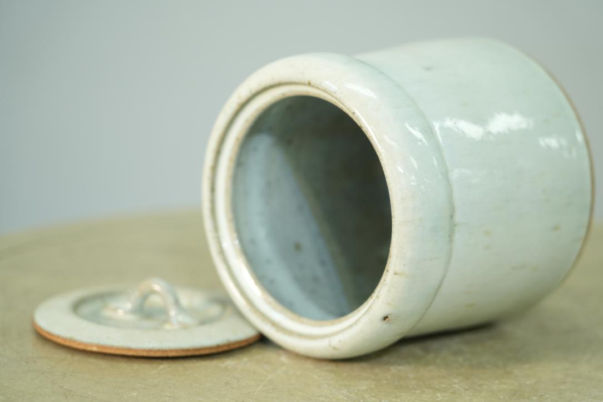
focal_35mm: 105
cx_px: 302
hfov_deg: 19.5
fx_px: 1759
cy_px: 201
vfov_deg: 13.0
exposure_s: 1/125
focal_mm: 105
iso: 1000
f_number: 4
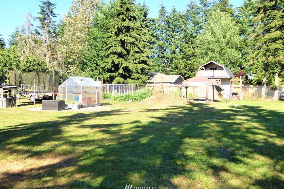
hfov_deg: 55.8
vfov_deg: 38.9
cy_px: 90
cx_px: 140
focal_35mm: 34
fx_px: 268
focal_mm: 5.4
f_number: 3.5
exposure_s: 1/320
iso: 160
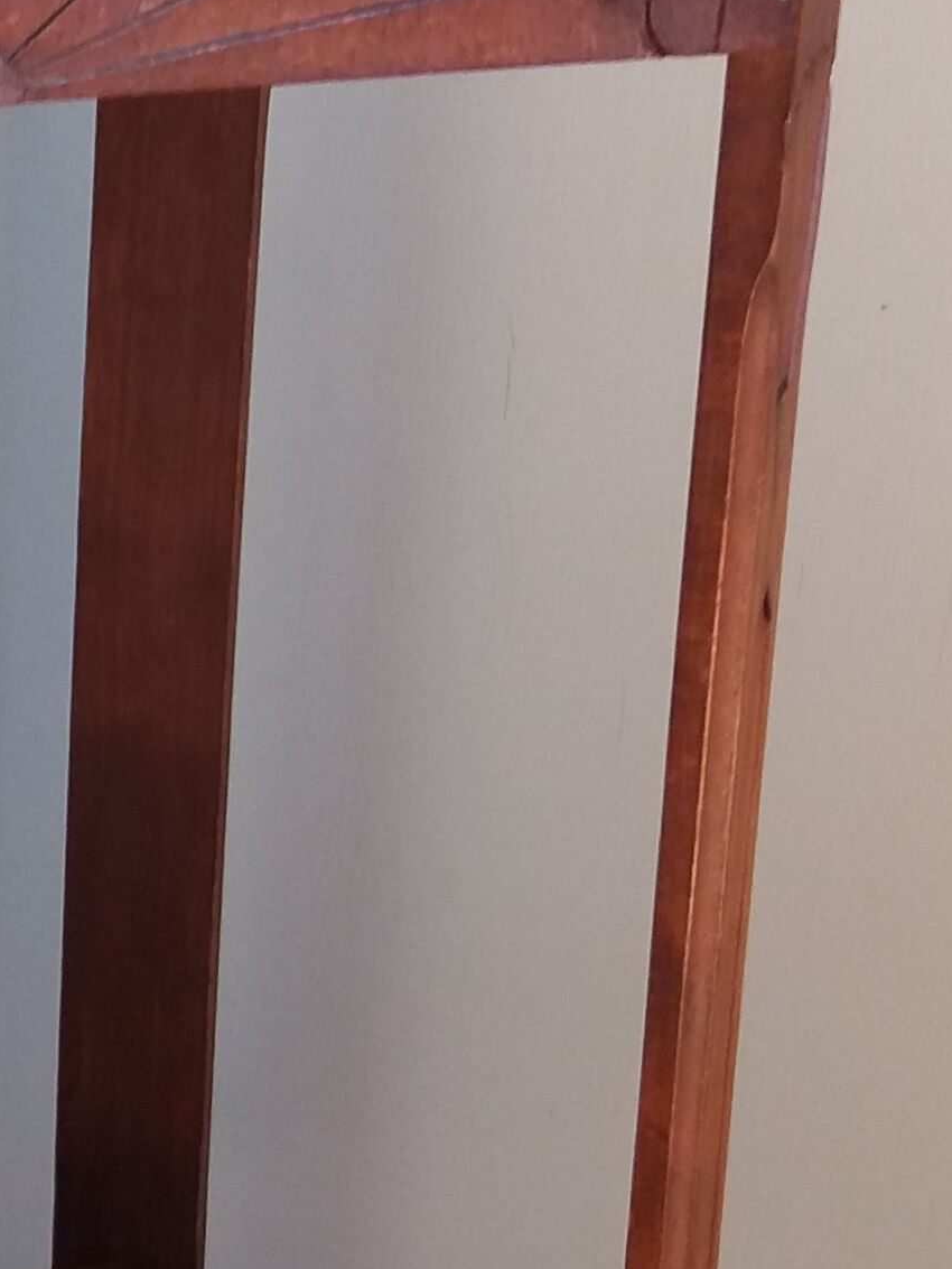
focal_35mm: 102
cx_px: -348
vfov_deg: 19.2
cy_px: 796
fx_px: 3740
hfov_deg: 13.9
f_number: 1.9
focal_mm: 3.7
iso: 100
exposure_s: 1/50
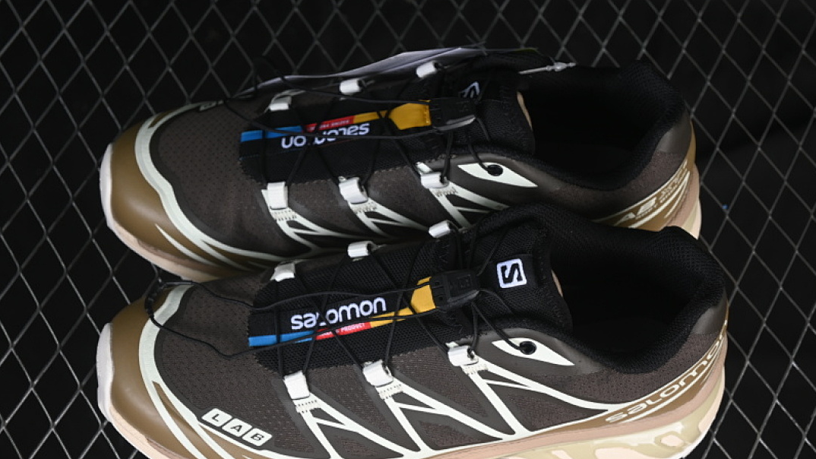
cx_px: 409
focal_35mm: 79
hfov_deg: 26.9
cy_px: 269
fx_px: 1709
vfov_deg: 15.3
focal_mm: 50
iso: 160
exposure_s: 1/60
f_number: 6.3
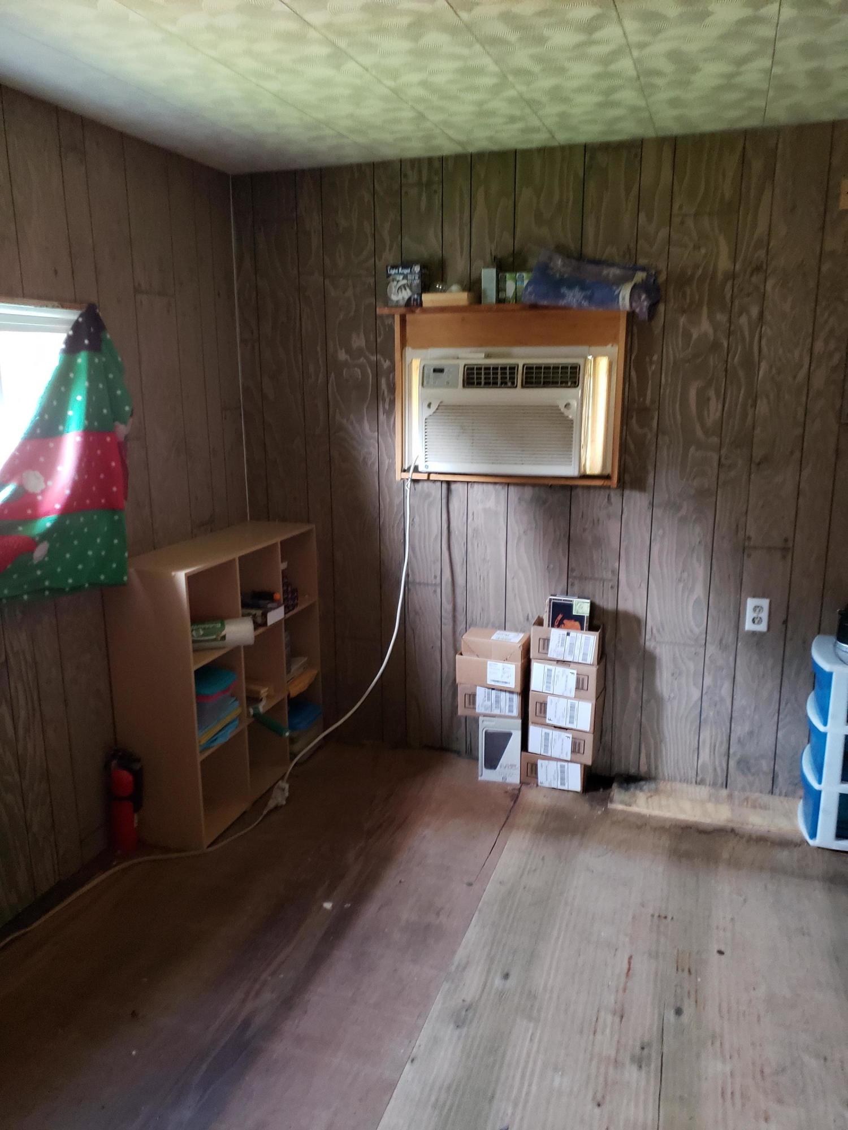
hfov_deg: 53.1
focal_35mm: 26
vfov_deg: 67.3
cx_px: 424
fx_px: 849
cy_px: 565
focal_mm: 4.3
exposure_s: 1/30
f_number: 1.5
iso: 640
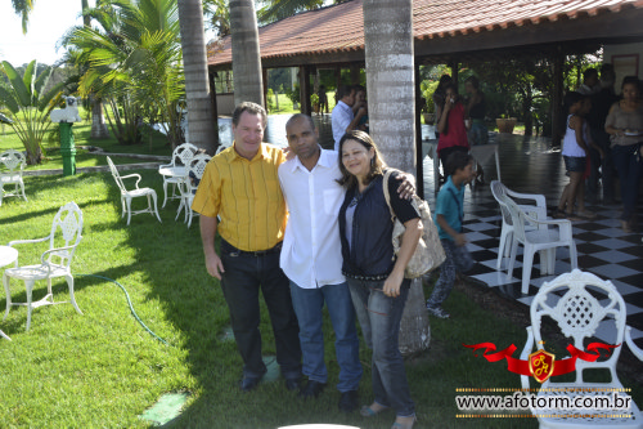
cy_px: 214
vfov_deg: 36.8
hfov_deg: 53.1
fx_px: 643
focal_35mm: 36
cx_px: 322
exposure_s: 1/125
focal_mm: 24
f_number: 5.6
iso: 100
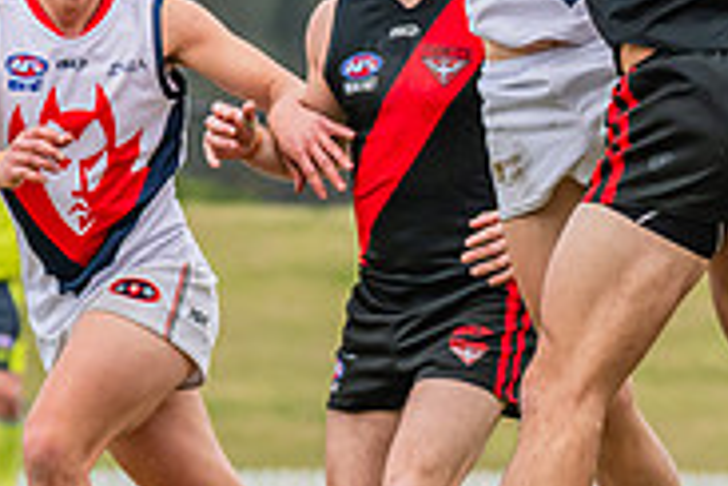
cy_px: -167
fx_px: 21090
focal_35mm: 1043
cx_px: 535
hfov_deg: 2.0
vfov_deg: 1.3
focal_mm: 240
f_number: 7.1
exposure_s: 1/1250
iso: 800
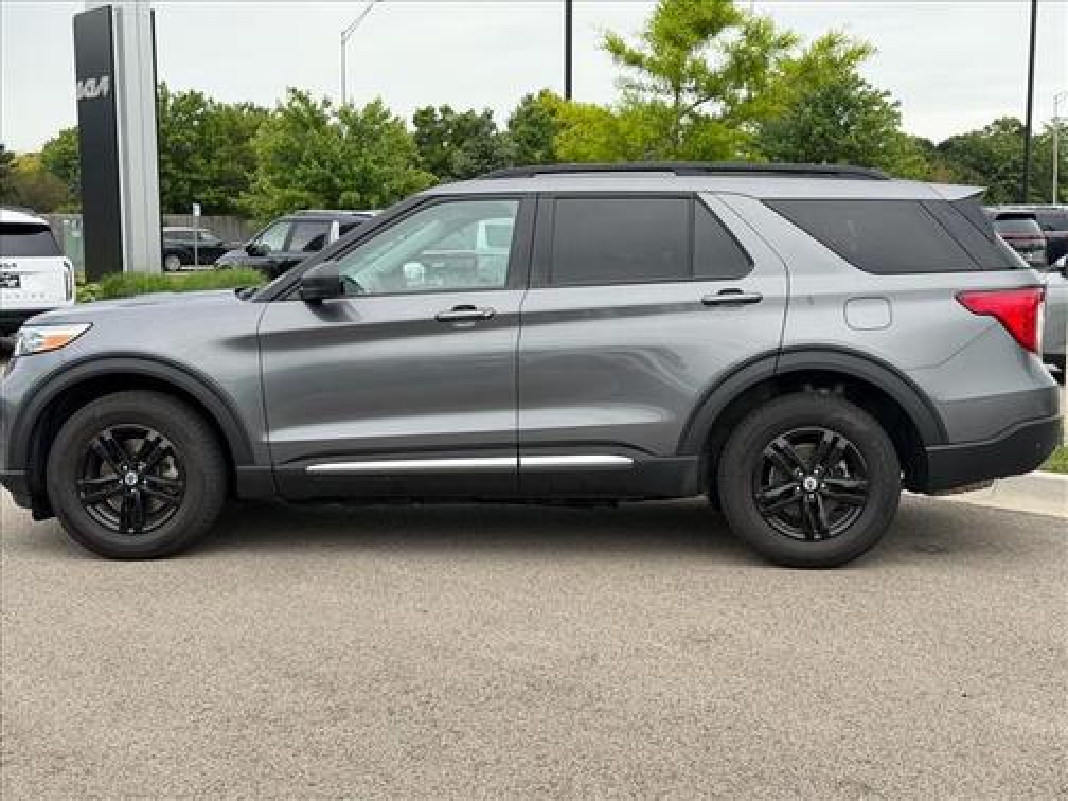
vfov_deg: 30.3
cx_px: 534
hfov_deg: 39.7
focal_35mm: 48
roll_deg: +0.1
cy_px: 400
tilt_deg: -7.0
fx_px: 1481
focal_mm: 6.76
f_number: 1.78
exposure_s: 1/837
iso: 64
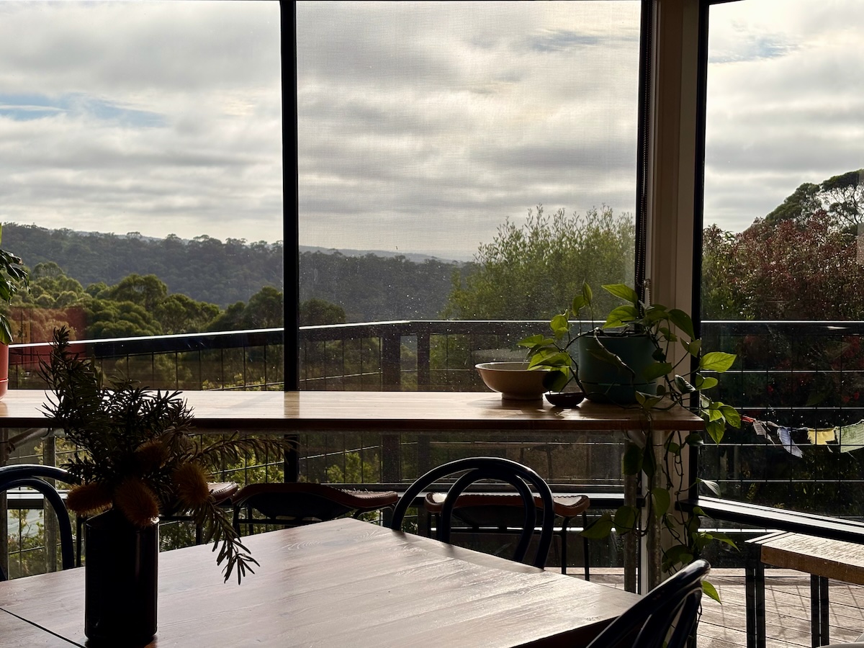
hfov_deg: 36.8
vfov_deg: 28.0
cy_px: 324
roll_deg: +2.0
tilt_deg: -3.9
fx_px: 1298
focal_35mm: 52
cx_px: 432
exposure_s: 1/4630
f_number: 1.6
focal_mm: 5.96
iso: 32
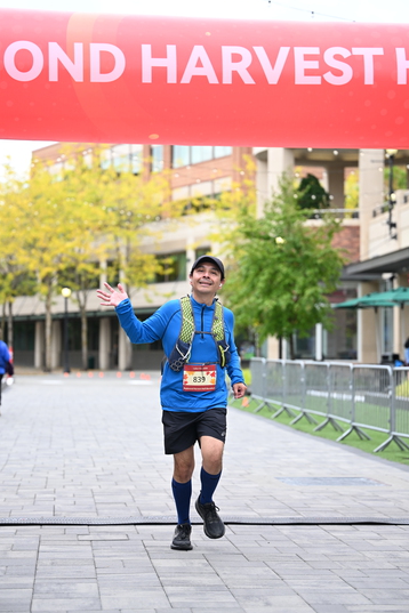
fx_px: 1431
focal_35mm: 84
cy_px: 307
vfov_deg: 24.2
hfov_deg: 16.3
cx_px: 207
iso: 640
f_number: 2.8
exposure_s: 1/1250
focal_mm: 82
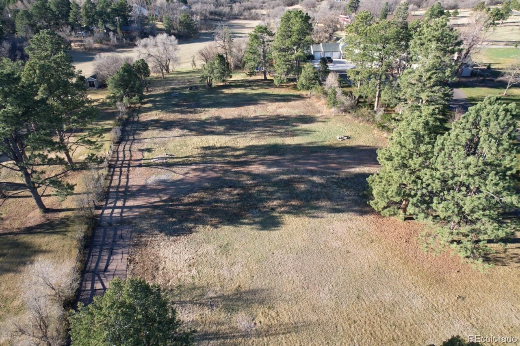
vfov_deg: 57.2
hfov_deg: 78.6
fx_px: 318
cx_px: 260
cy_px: 173
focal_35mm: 22
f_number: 2.8
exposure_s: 1/500
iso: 110
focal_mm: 8.38
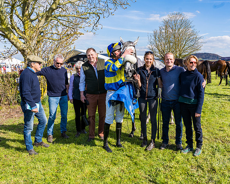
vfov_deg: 45.4
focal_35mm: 32
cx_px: 128
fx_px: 220
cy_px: 96
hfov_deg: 55.1
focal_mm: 24
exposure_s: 1/200
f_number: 8
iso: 50
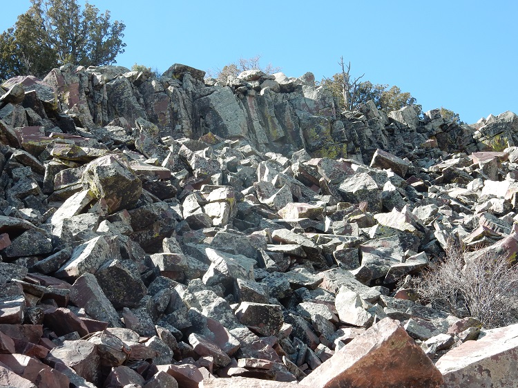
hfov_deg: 27.4
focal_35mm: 71
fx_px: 1062
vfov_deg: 20.7
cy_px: 194
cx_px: 259
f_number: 4.8
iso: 125
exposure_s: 1/200
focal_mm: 12.6
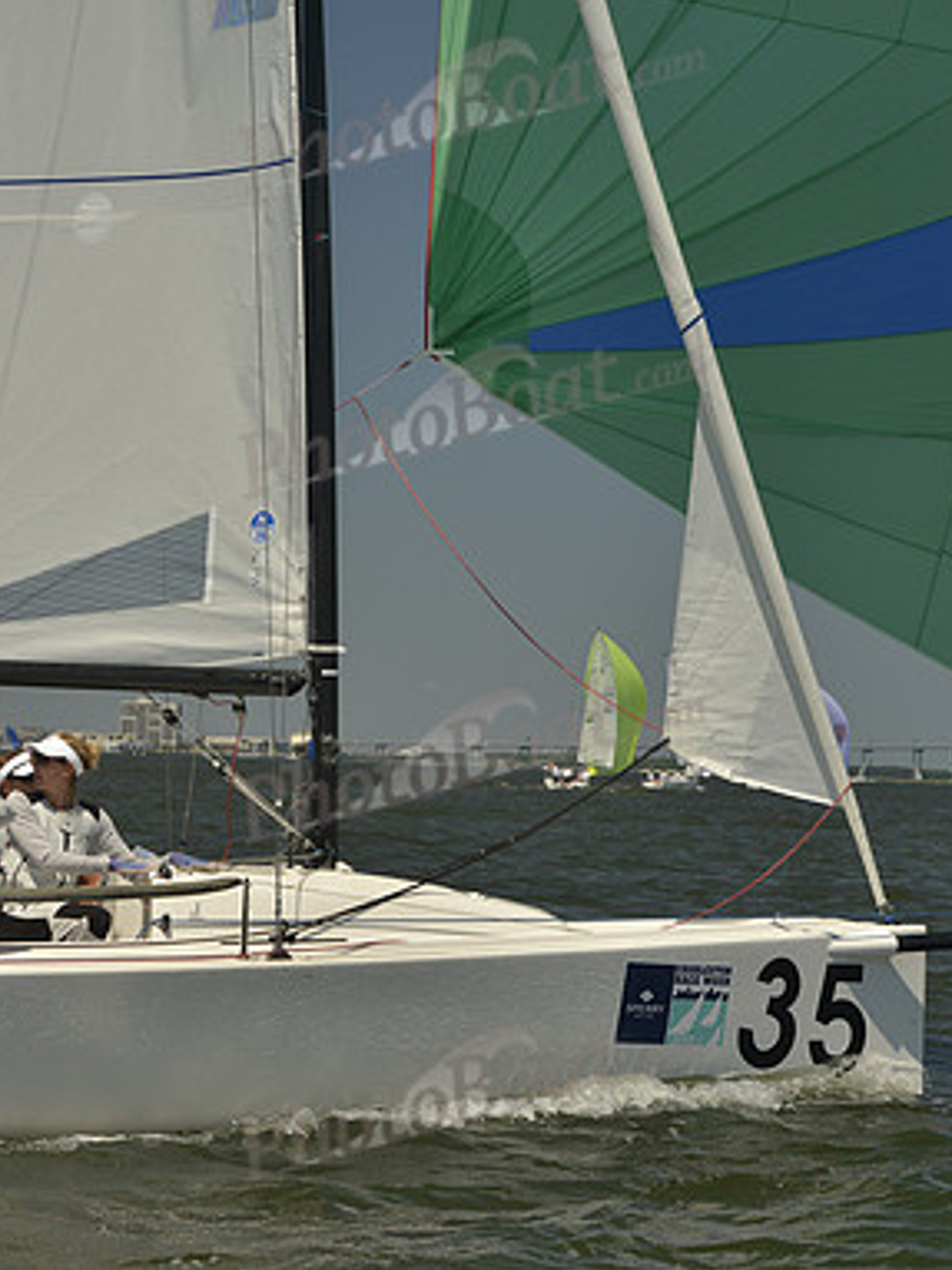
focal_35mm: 102
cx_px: 70
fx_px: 3742
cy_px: 632
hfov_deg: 14.3
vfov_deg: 19.3
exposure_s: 1/1000
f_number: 8
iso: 280
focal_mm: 70
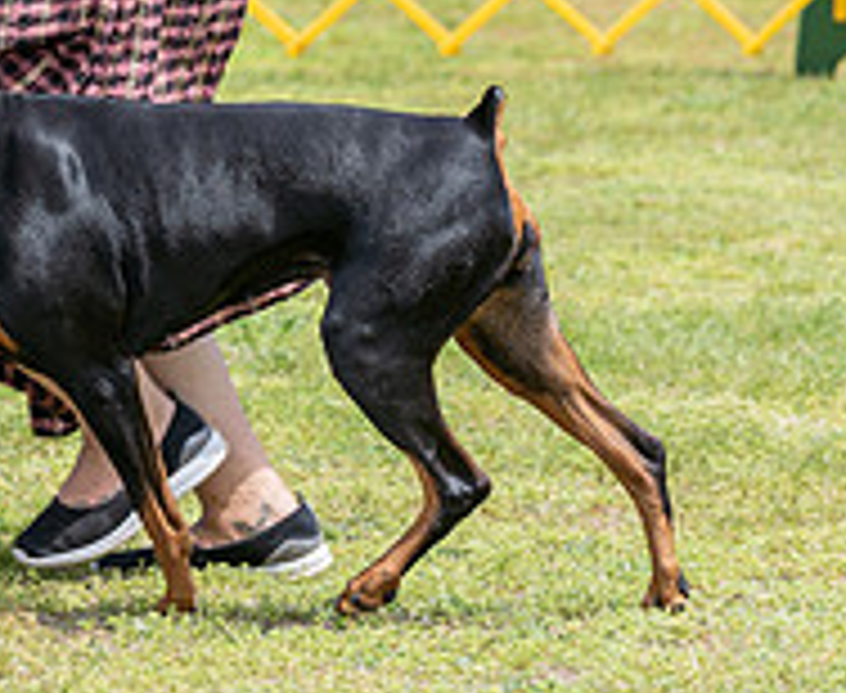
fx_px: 10741
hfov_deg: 4.5
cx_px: 192
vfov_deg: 3.7
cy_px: -94
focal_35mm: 425
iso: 100
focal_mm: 125
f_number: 4
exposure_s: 1/800
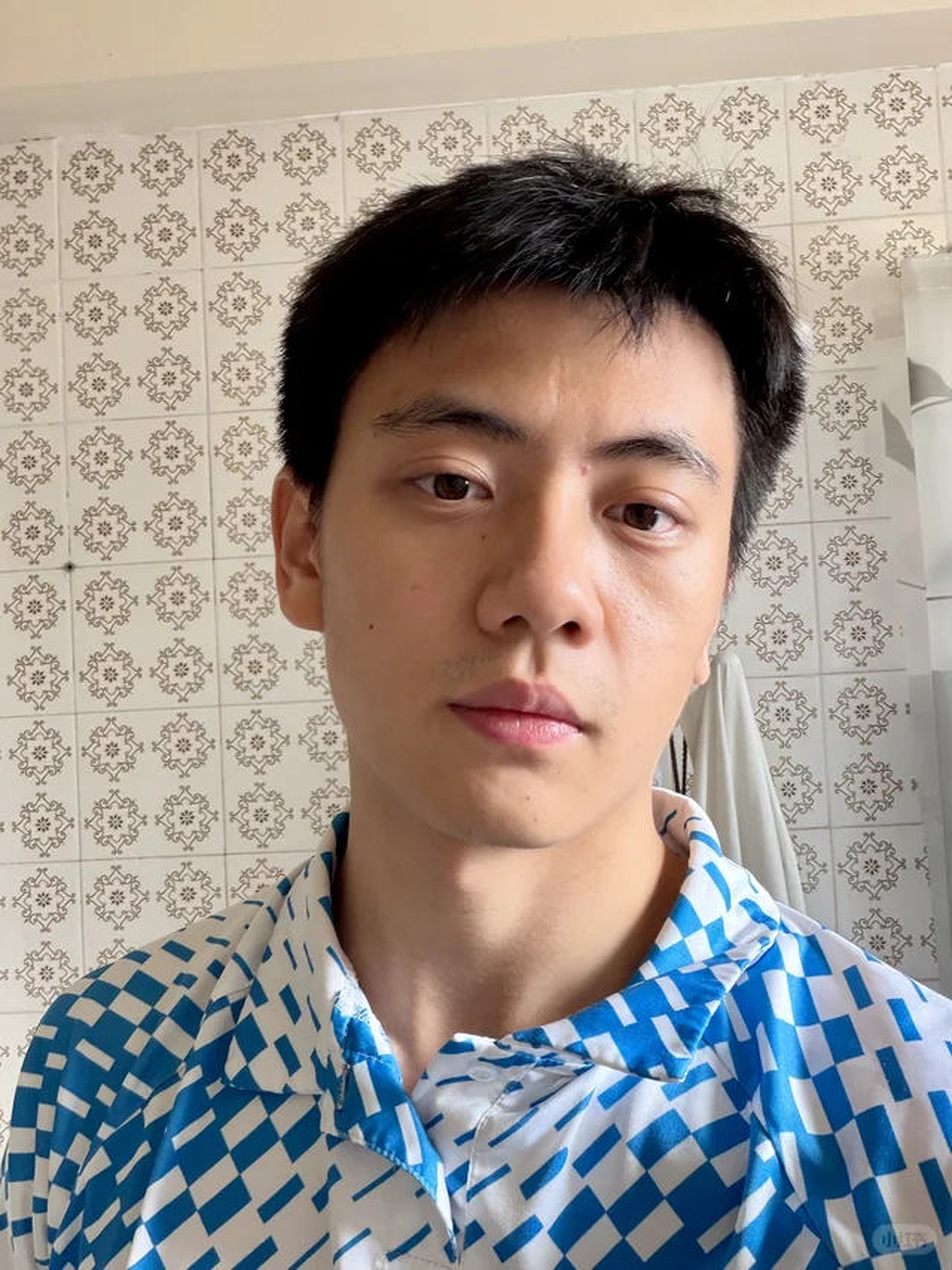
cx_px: 476
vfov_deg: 60.0
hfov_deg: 46.8
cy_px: 635
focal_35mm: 30
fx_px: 1100
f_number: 1.9
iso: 80
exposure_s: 1/65
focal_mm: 2.71
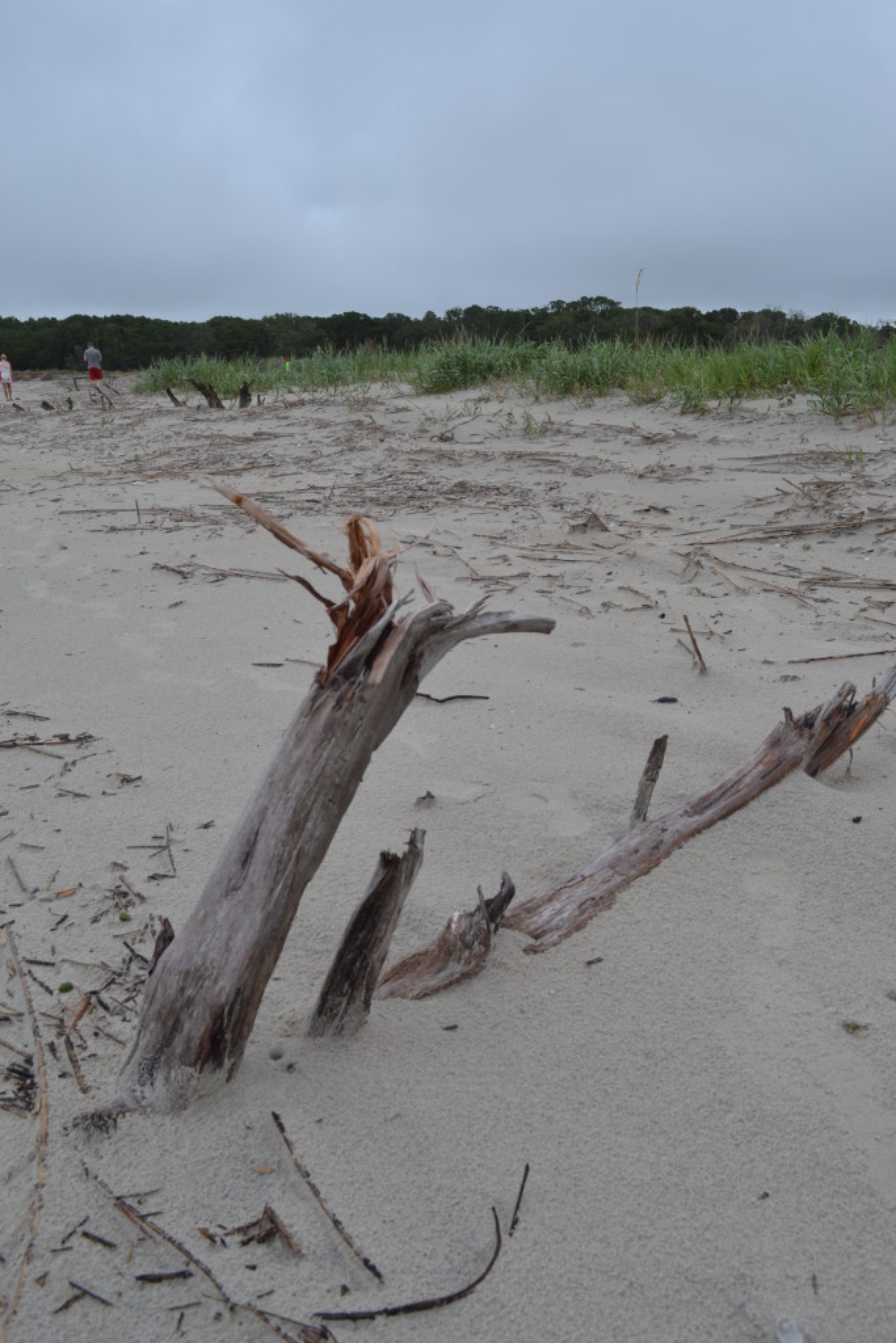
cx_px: 448
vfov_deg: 67.4
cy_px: 672
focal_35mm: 27
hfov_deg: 47.9
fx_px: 1008
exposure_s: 1/160
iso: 100
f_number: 8
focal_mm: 18
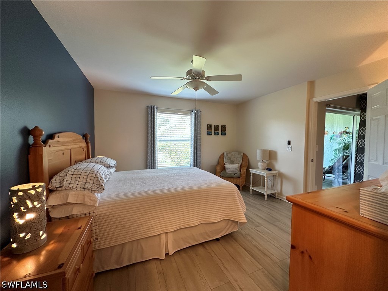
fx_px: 157
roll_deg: -0.9
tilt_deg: -2.5
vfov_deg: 85.7
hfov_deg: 102.1
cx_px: 194
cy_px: 146
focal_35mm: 14
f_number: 2.2
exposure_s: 1/120
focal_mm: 2.22
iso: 200
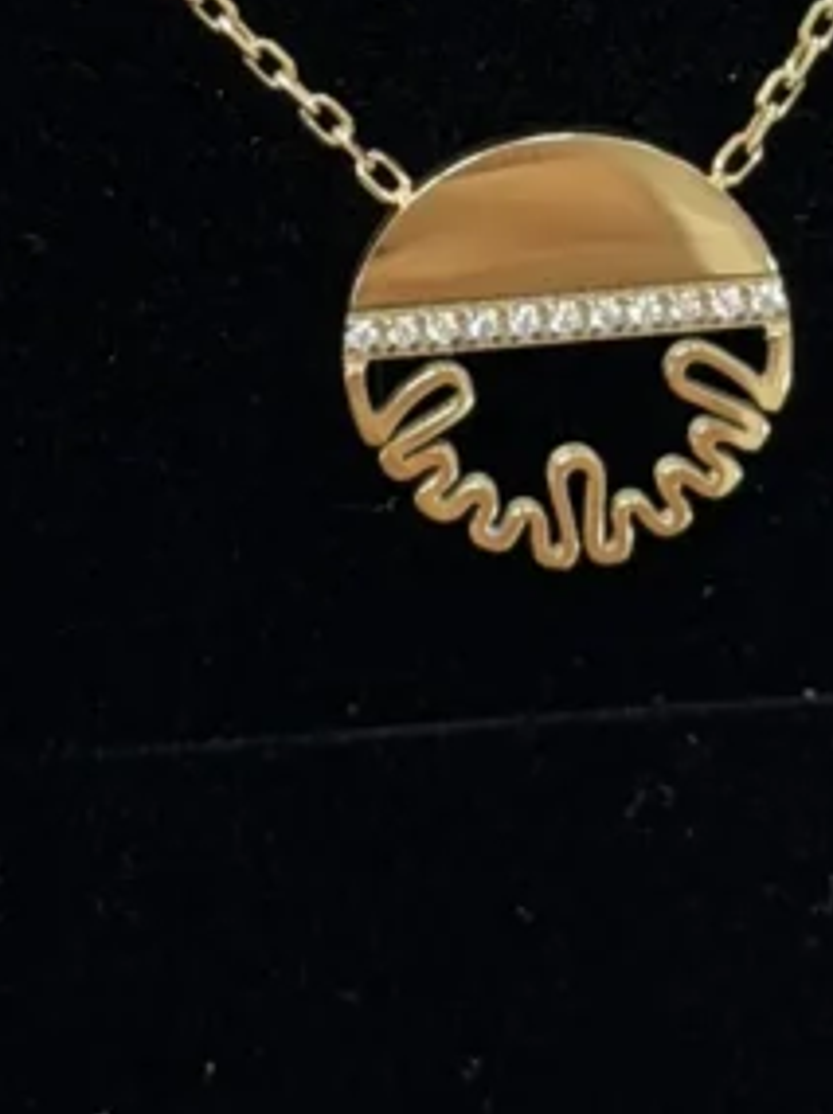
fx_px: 5788
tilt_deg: -36.8
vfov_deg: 10.9
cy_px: -76
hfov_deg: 8.2
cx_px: 403
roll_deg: +0.7
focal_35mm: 180
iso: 64
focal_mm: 6.76
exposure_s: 1/173
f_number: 1.78
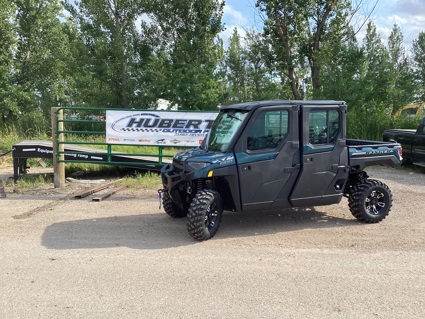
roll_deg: +0.5
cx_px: 212
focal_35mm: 31
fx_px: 381
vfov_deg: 45.4
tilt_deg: -4.7
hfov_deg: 58.4
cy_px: 160
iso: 25
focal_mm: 3.3
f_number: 2.4
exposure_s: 1/679
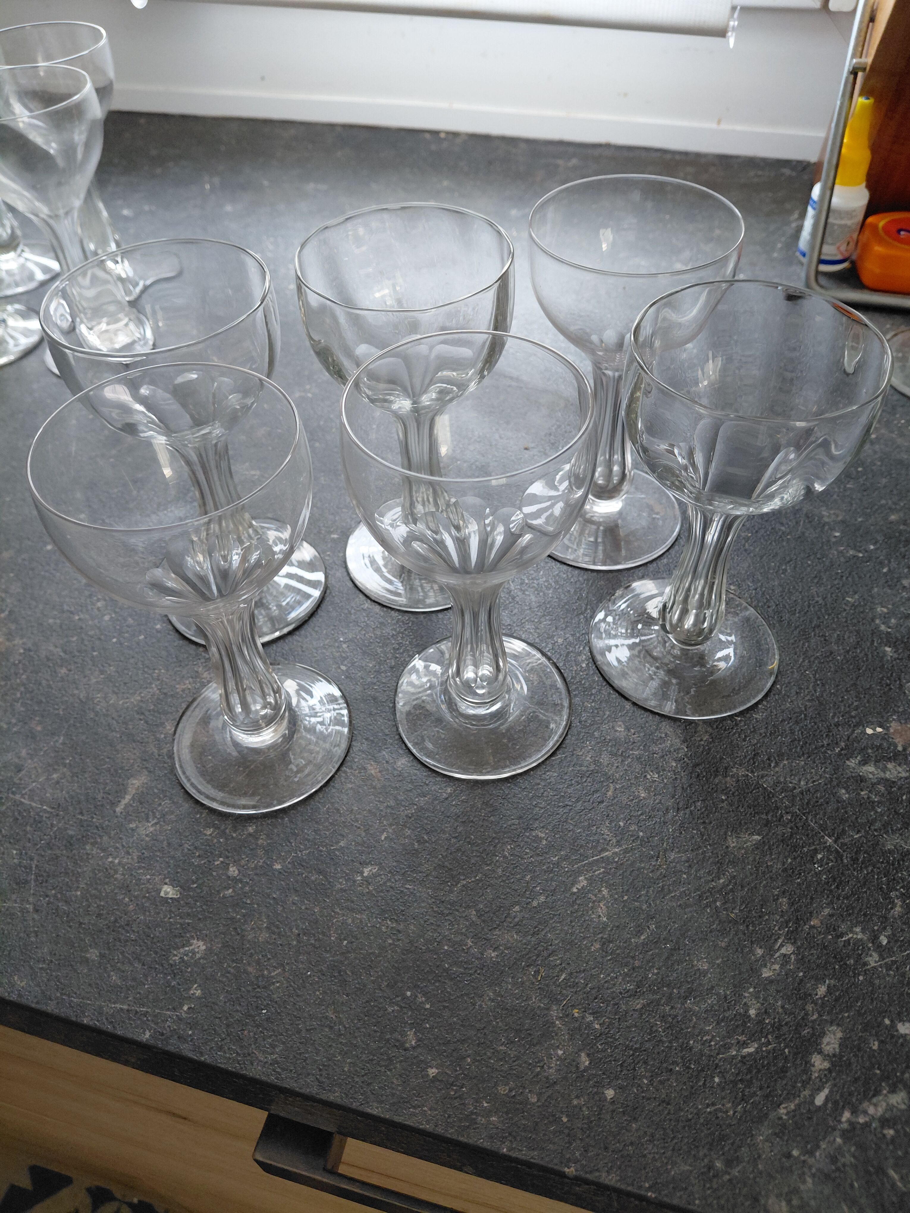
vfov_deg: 69.4
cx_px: 455
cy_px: 606
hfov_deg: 54.9
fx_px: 876
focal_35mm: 25
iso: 125
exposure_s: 1/120
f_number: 1.8
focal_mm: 4.69
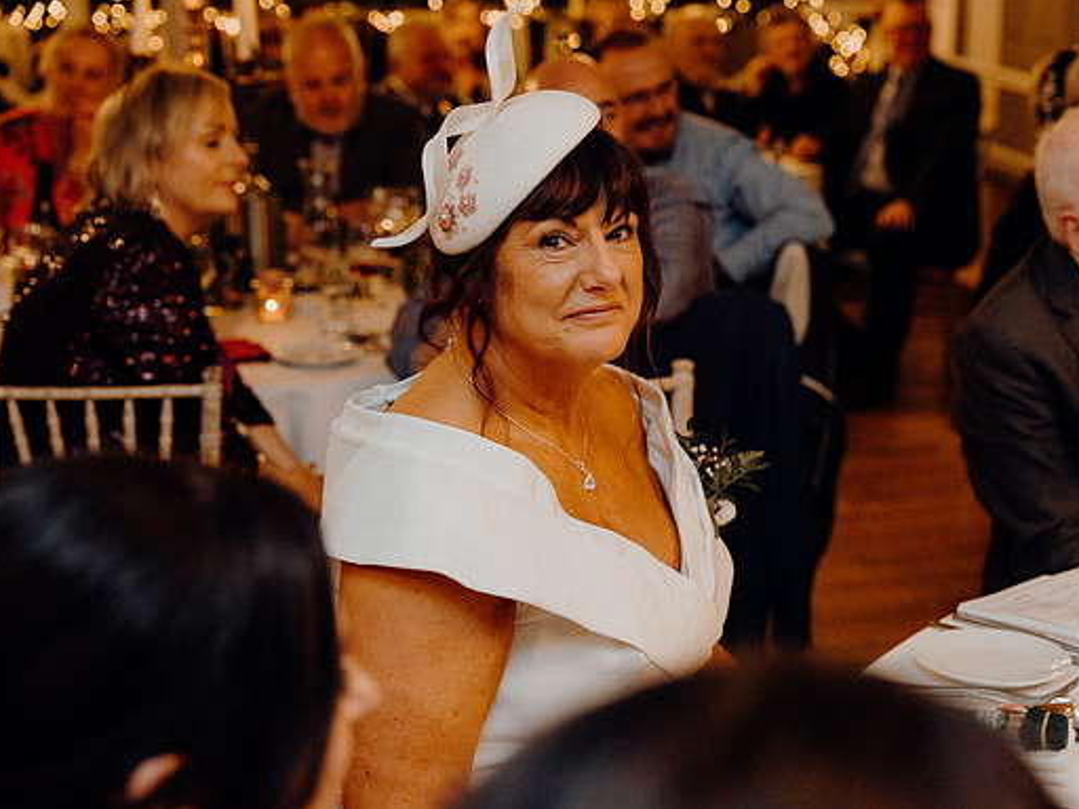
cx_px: 601
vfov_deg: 24.0
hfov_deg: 31.7
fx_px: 1901
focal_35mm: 61
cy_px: 403
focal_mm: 56
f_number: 3.5
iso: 2500
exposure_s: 1/160
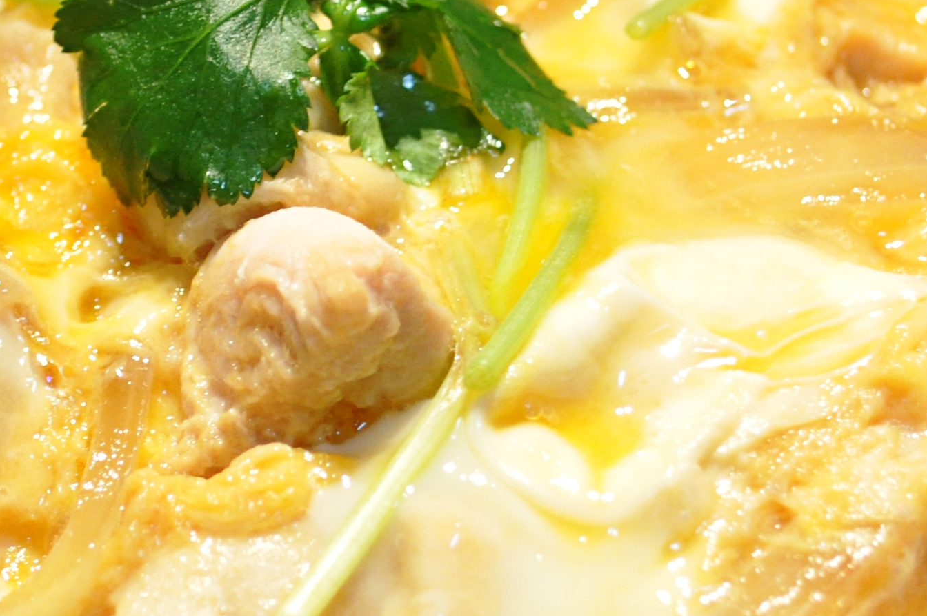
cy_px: 341
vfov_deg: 10.2
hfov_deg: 15.3
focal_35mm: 134
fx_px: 3447
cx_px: 352
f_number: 4.5
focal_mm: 28
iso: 1000
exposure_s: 1/50
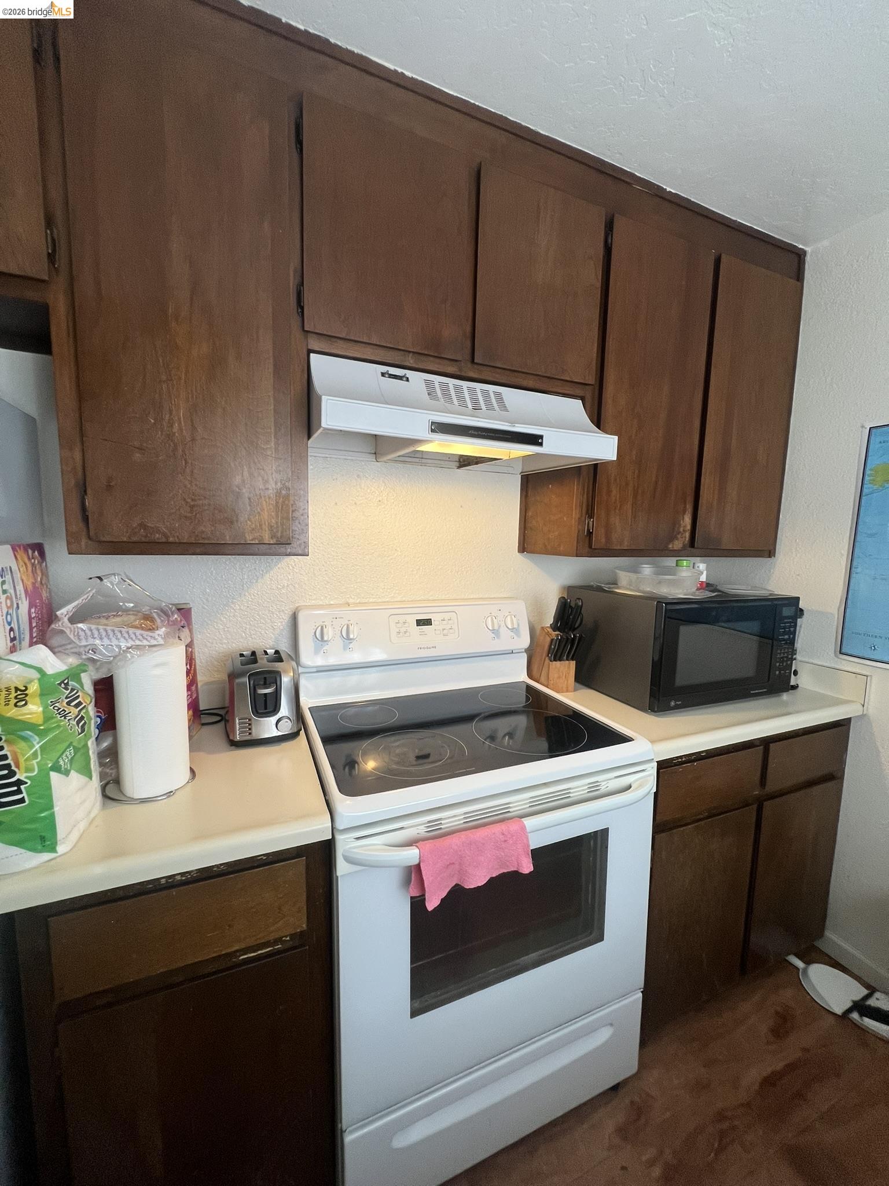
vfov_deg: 106.2
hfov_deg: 89.9
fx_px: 445
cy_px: 593
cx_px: 444
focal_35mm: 13
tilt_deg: -7.1
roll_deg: -1.4
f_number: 1.8
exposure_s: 1/120
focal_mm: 1.57
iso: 160
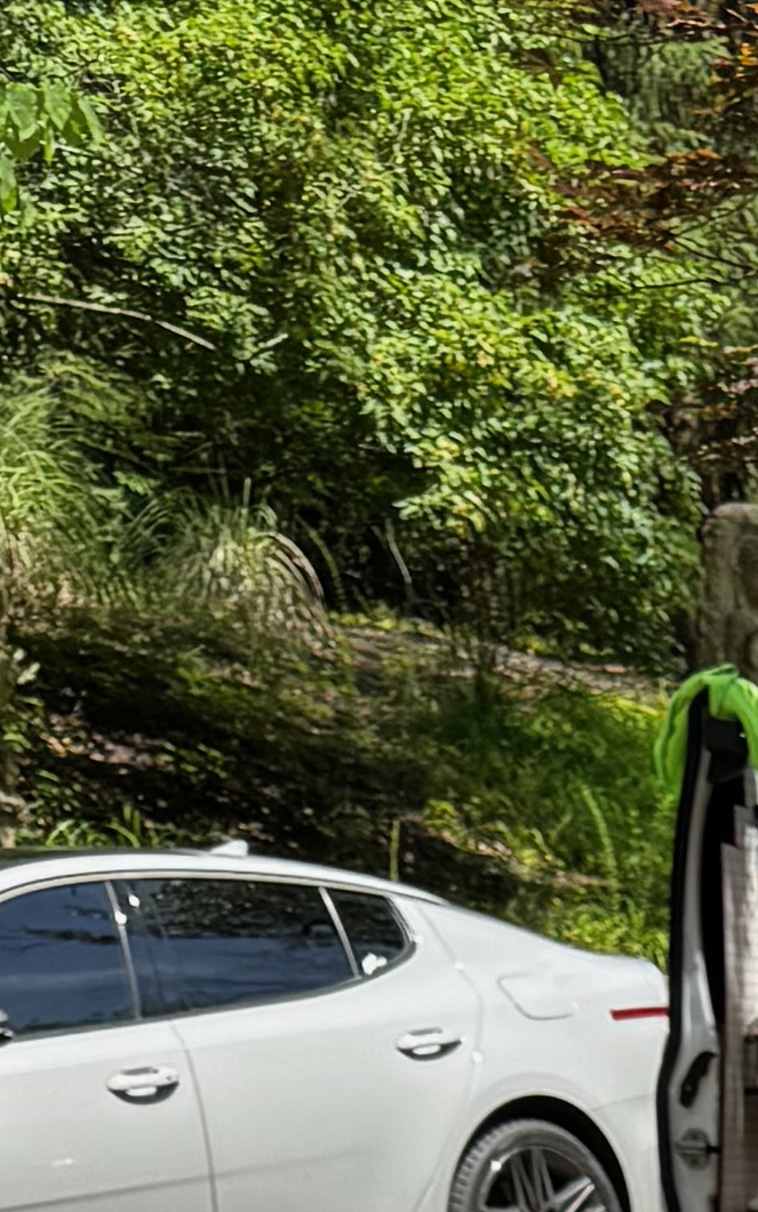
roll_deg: +1.0
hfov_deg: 8.8
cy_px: 2632
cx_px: 1748
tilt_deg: -22.6
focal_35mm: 137
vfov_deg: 12.8
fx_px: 4529
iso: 80
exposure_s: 1/842
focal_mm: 6.76
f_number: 1.78
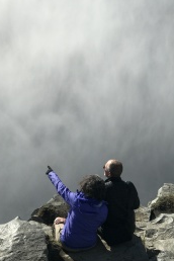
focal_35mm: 84
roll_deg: -2.6
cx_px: 61
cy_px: 141
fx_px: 609
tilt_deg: -30.6
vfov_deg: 24.2
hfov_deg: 16.2
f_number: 2.8
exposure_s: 1/1429
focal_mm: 6.6
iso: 20
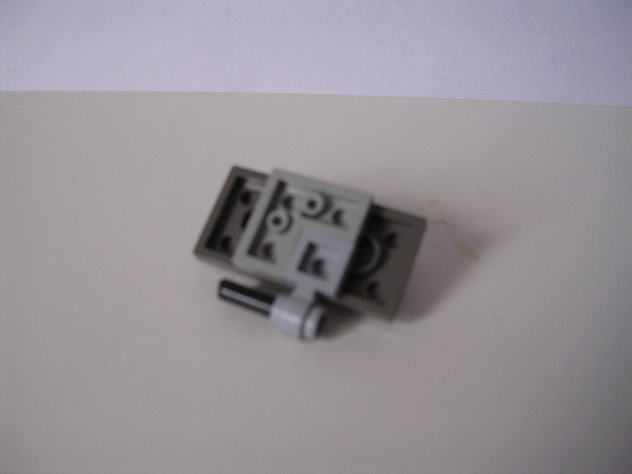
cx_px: 316
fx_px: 694
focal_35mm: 38
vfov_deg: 37.7
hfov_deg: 49.0
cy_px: 237
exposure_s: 1/32.3
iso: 100
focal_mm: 5.8
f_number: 2.8
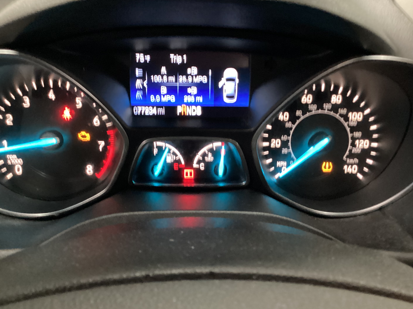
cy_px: 141
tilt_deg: -26.2
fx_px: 429
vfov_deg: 39.6
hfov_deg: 51.4
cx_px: 201
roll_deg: -3.0
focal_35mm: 36
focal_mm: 3.3
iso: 640
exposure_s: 1/17
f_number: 2.4
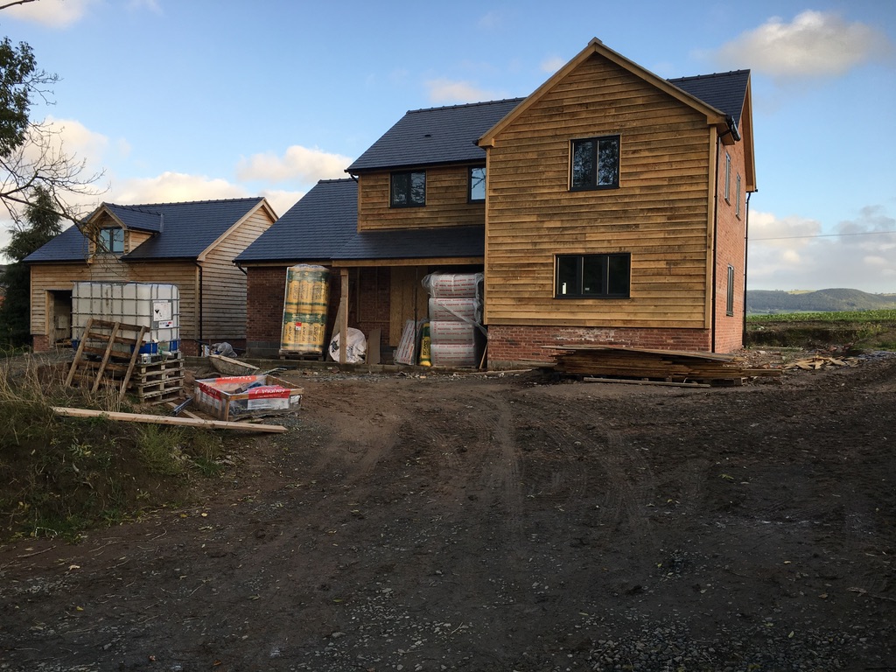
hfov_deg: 61.7
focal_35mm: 29
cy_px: 336
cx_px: 448
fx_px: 751
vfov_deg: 48.2
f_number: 2.2
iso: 25
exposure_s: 1/388
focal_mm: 4.15
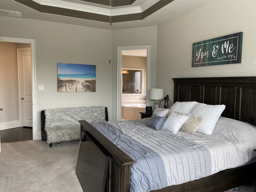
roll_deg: -0.2
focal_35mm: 26
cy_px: 96
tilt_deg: -4.6
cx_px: 128
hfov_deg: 67.3
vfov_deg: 53.1
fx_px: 192
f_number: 1.8
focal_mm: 4.25
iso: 125
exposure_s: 1/120
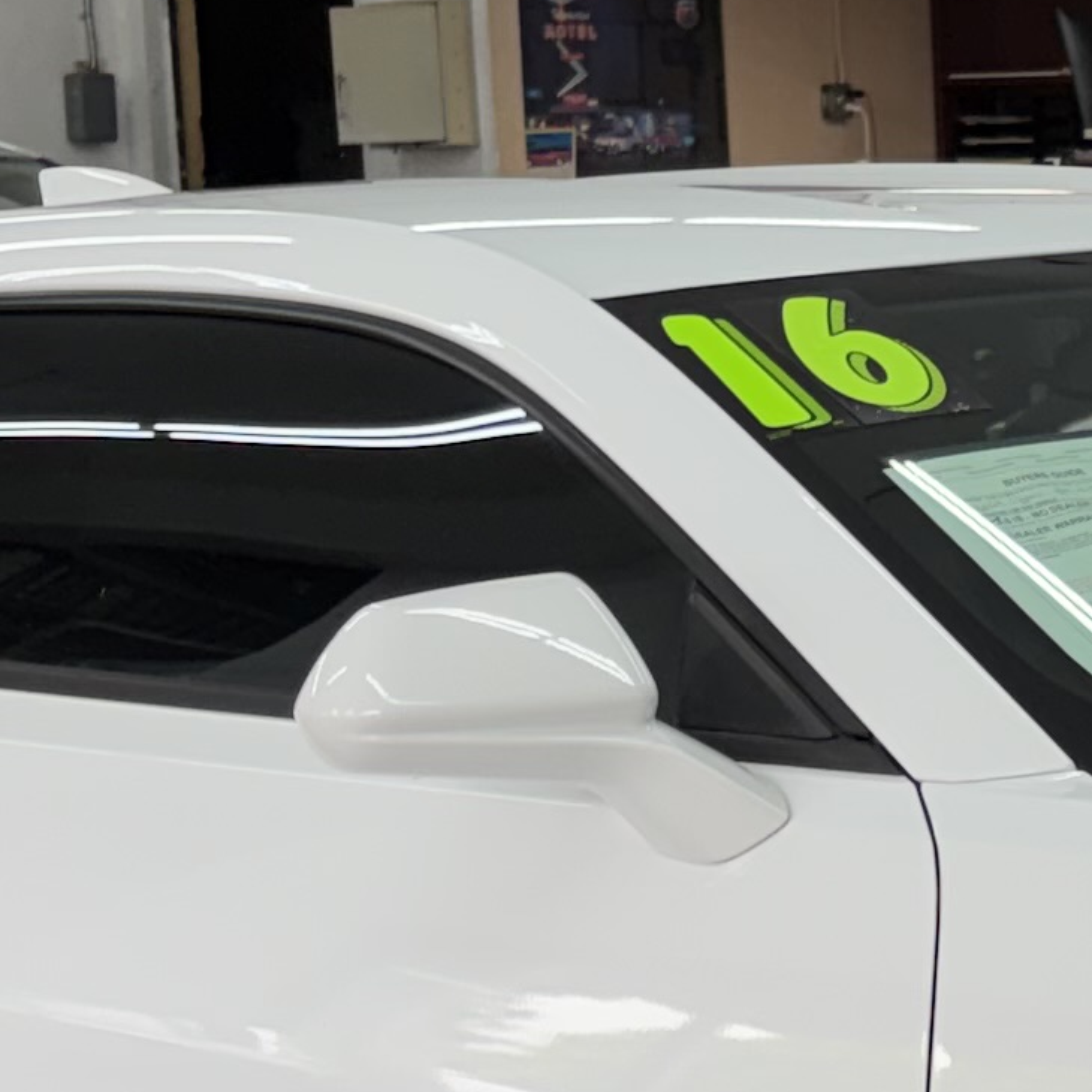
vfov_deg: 13.7
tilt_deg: -5.0
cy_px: 660
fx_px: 4533
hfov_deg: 13.3
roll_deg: +1.3
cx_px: 1364
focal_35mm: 127
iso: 32
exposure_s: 1/120
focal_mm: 5.96
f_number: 1.6
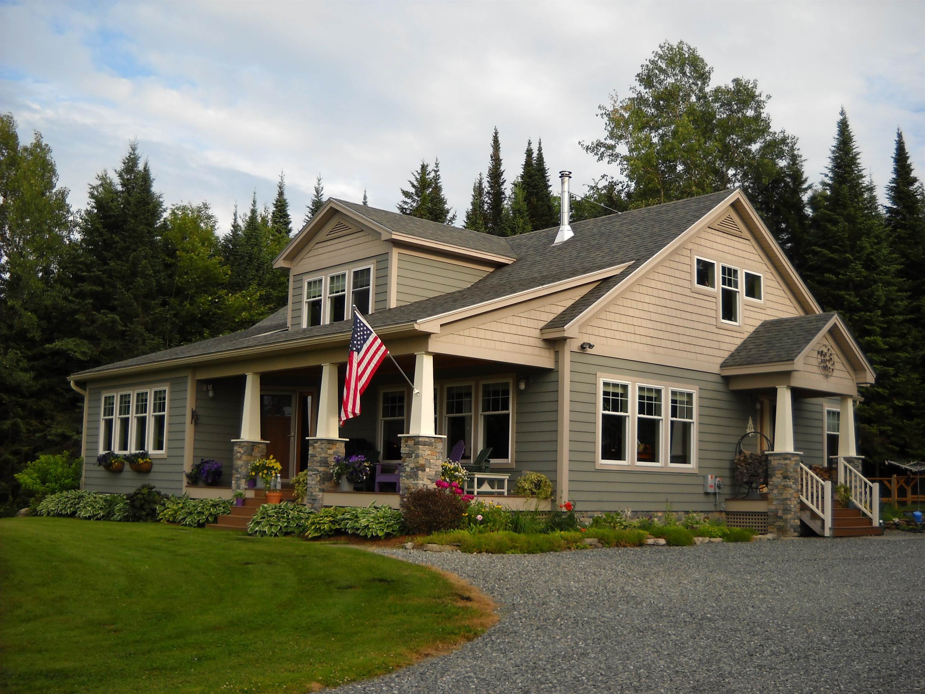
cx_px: 462
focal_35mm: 41
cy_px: 347
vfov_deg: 35.1
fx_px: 1096
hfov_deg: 45.8
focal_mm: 6.72
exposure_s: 1/353
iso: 64
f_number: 3.1
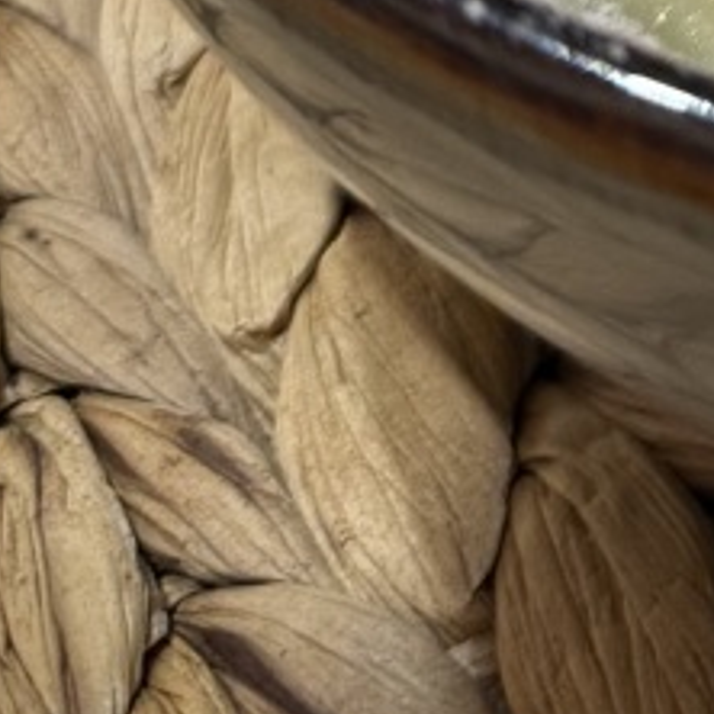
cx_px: 1885
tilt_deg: -32.9
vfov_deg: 10.0
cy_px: -994
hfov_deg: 9.7
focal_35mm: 153
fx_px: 3570
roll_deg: -1.7
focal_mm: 6.76
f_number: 1.78
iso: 160
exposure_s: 1/50
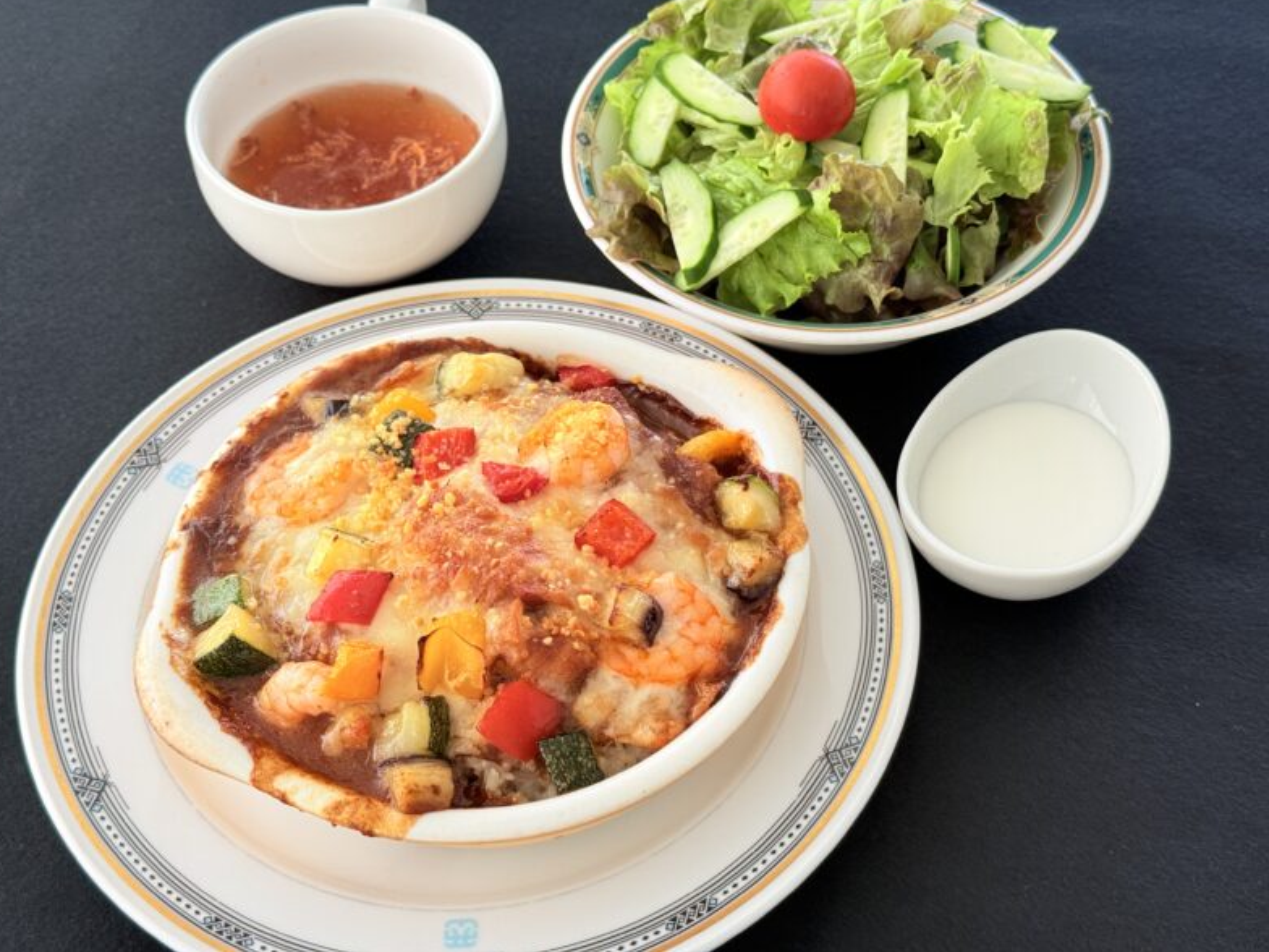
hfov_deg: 38.9
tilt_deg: -50.2
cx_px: 623
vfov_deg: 29.7
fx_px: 1796
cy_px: 468
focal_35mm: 49
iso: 64
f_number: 1.78
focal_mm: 6.76
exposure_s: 1/460
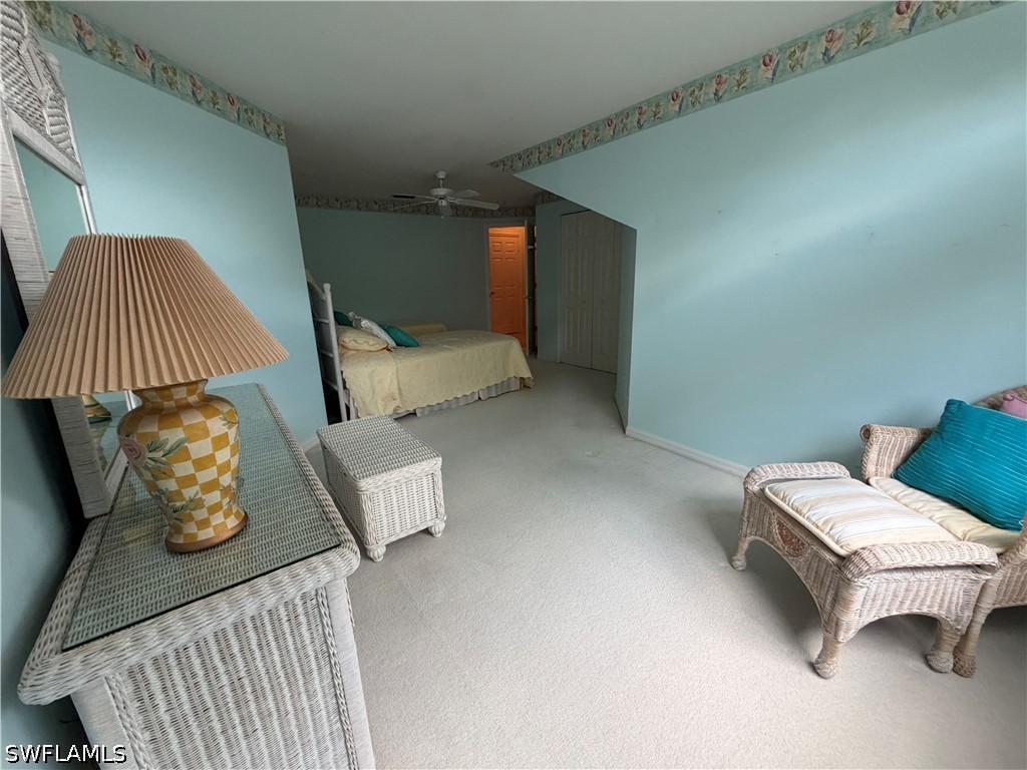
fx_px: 415
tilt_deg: -14.1
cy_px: 385
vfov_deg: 85.7
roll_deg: +3.0
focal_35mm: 14
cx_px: 514
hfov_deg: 102.1
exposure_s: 1/121
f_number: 2.2
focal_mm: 2.22
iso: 320
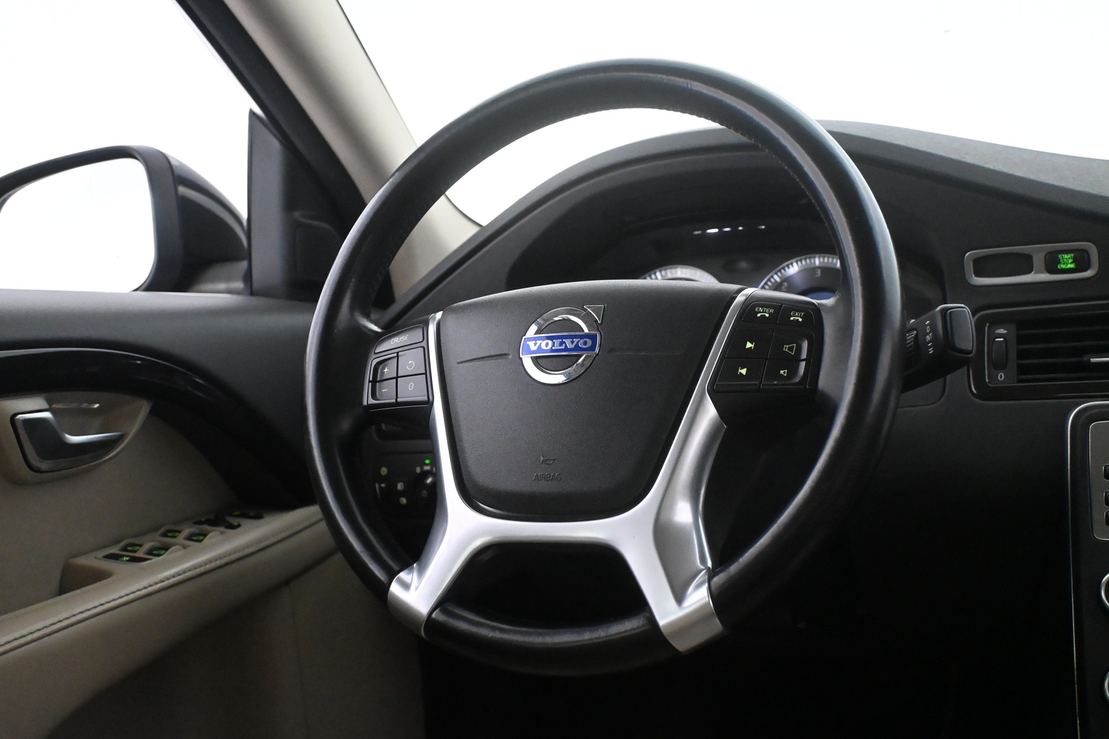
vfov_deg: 34.2
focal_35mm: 39
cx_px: 554
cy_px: 370
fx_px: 1201
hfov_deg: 49.6
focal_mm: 26
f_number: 4.5
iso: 6400
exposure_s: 1/60
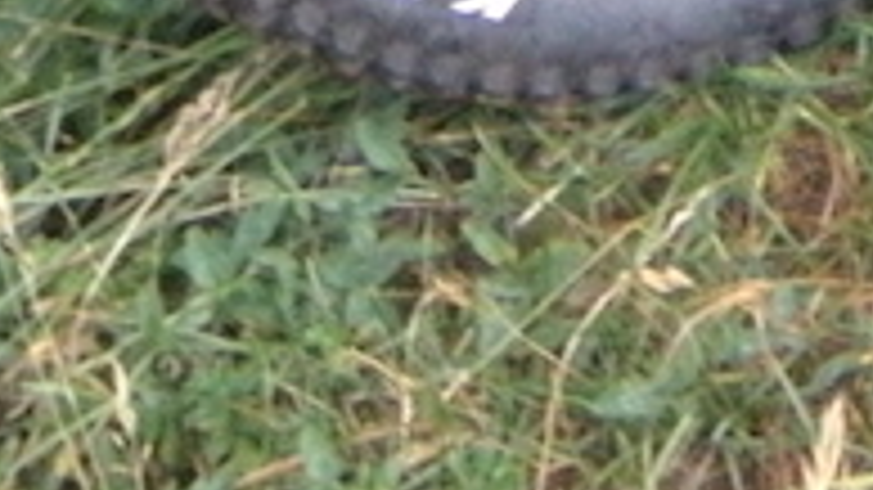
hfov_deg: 9.7
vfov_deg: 5.6
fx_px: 4652
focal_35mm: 201
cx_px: 1944
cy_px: -1128
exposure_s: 1/49.1
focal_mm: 5.9
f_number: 3.8
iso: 400
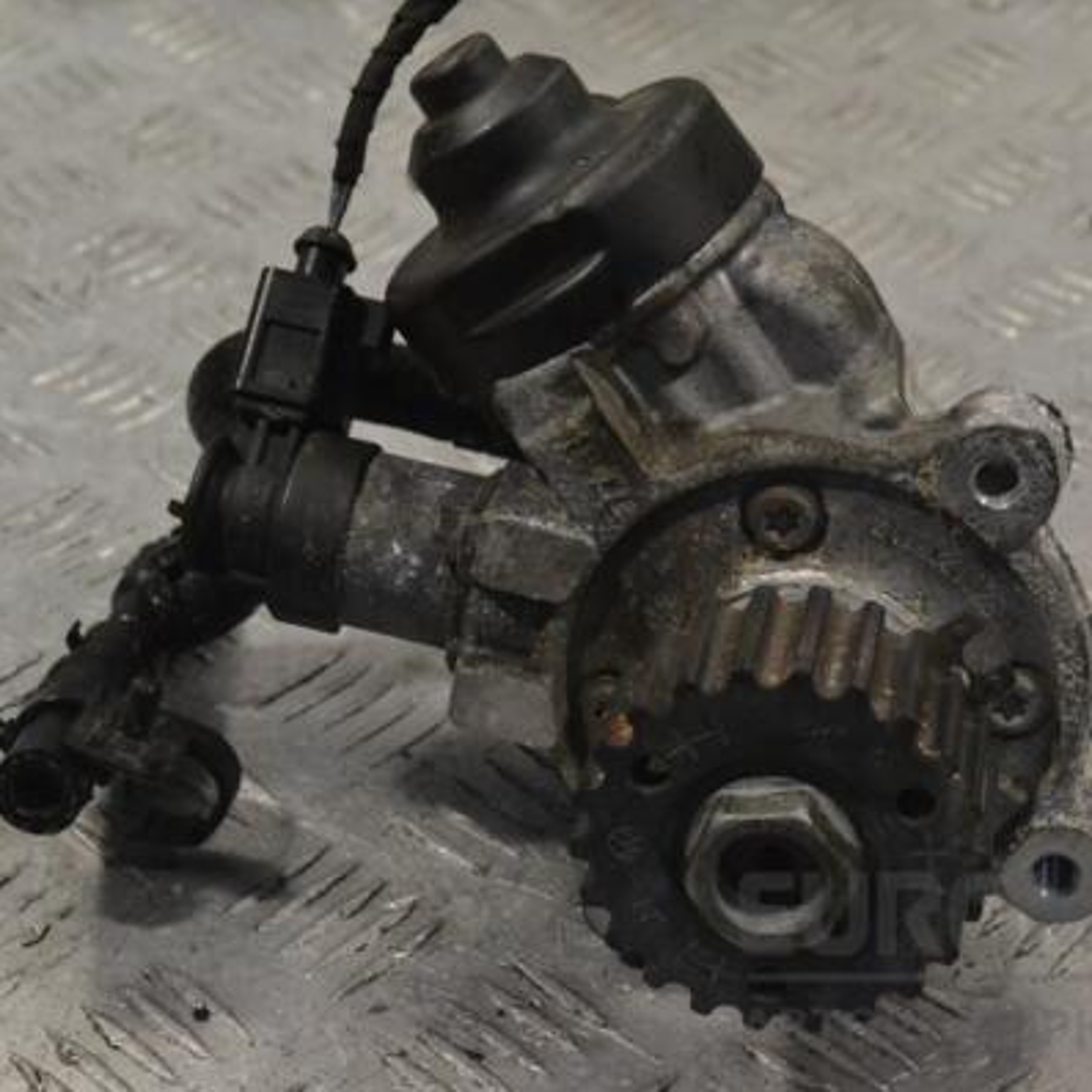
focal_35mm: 77
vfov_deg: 22.5
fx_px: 2748
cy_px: 547
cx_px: 688
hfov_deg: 22.4
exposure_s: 1/320
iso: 3200
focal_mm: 40
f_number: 9
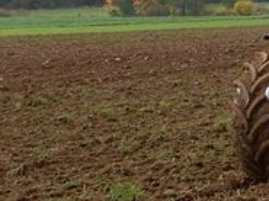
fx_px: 1210
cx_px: 468
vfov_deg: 9.5
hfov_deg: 11.8
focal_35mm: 156
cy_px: 73
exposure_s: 1/320
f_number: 4
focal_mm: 6.4
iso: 125
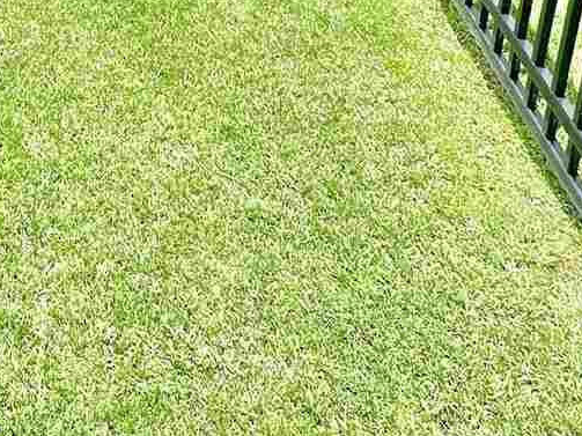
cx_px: -34
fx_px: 958
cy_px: -339
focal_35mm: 57
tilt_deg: -14.0
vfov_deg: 19.5
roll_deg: -1.9
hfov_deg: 30.7
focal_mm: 2.22
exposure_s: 1/2020
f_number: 2.2
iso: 40
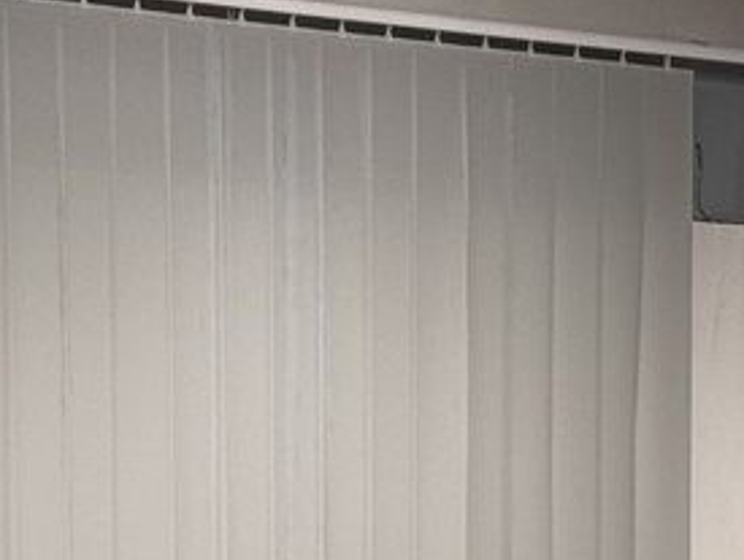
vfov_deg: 5.7
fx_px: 5402
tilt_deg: -5.8
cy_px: 1358
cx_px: 227
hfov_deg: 7.9
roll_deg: +0.6
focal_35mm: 251
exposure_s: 1/50
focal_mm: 6.76
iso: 64
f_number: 1.78
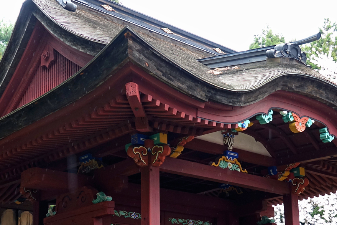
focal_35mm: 66
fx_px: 618
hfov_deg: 30.4
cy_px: 193
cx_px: 210
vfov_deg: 20.3
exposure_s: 1/125
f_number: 2.8
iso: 100
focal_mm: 10.59
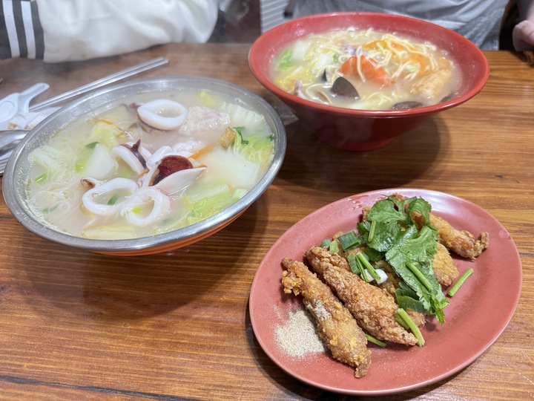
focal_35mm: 24
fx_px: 370
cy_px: 200
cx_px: 267
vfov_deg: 56.8
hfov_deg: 71.6
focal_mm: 6.76
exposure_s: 1/60
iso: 250
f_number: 1.78
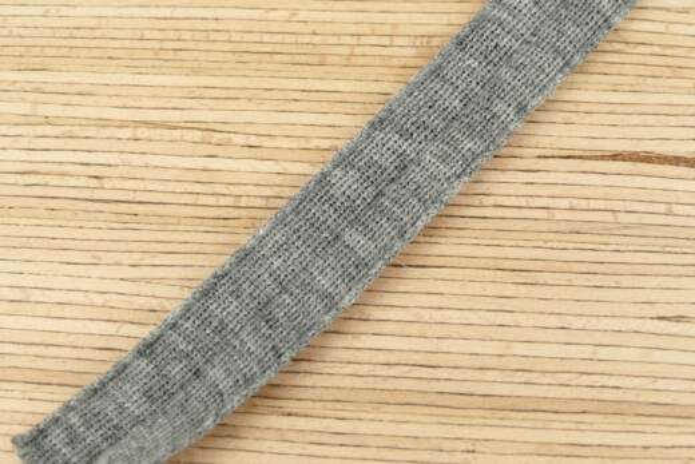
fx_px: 985
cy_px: 232
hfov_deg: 38.9
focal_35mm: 51
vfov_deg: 26.5
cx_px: 348
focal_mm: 18.77
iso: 250
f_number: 3.4
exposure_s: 1/80
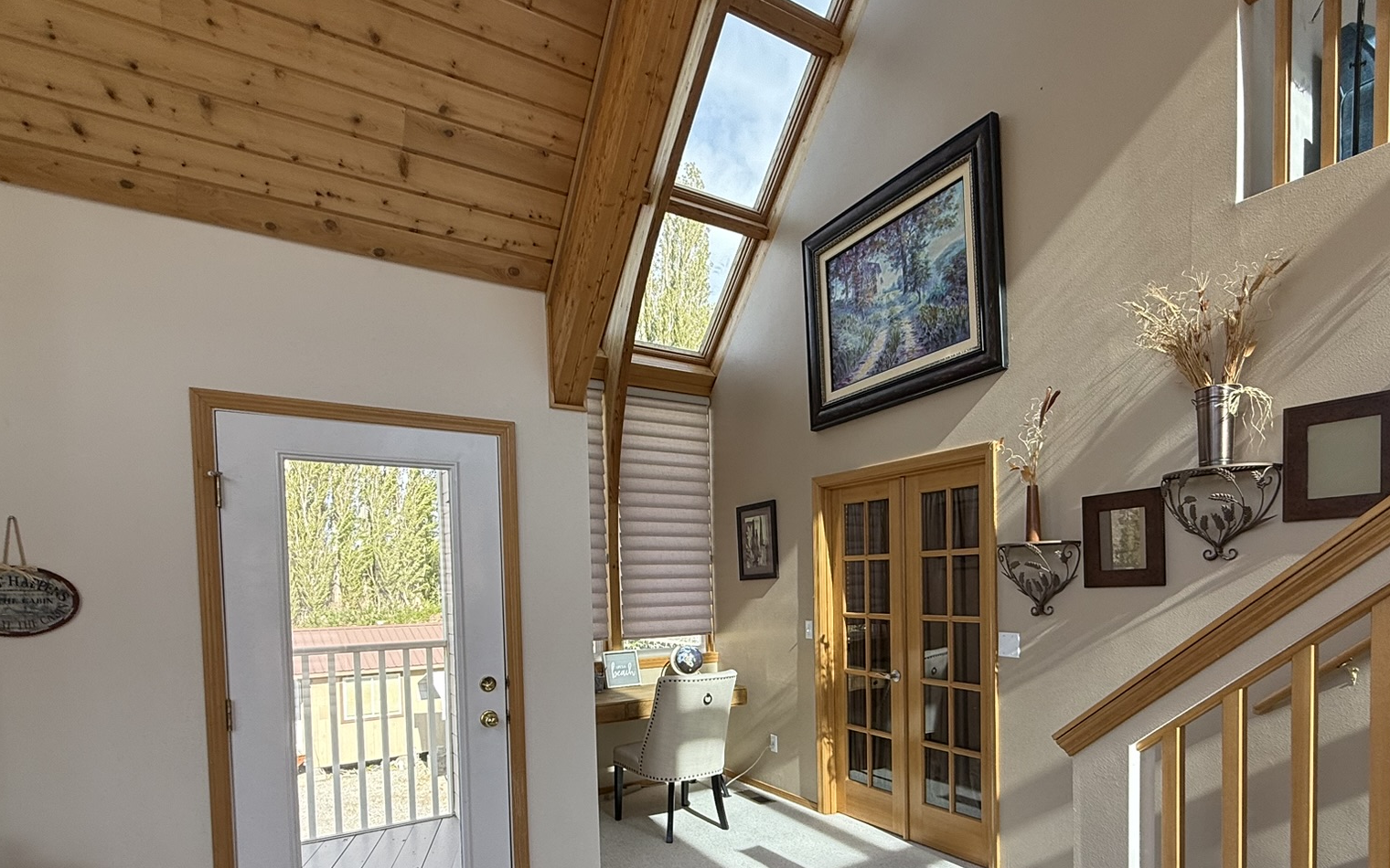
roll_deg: +1.1
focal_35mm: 20
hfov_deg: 84.9
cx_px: 752
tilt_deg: -1.5
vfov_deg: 57.6
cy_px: 612
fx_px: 758
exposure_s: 1/274
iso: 64
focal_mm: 2.22
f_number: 2.2
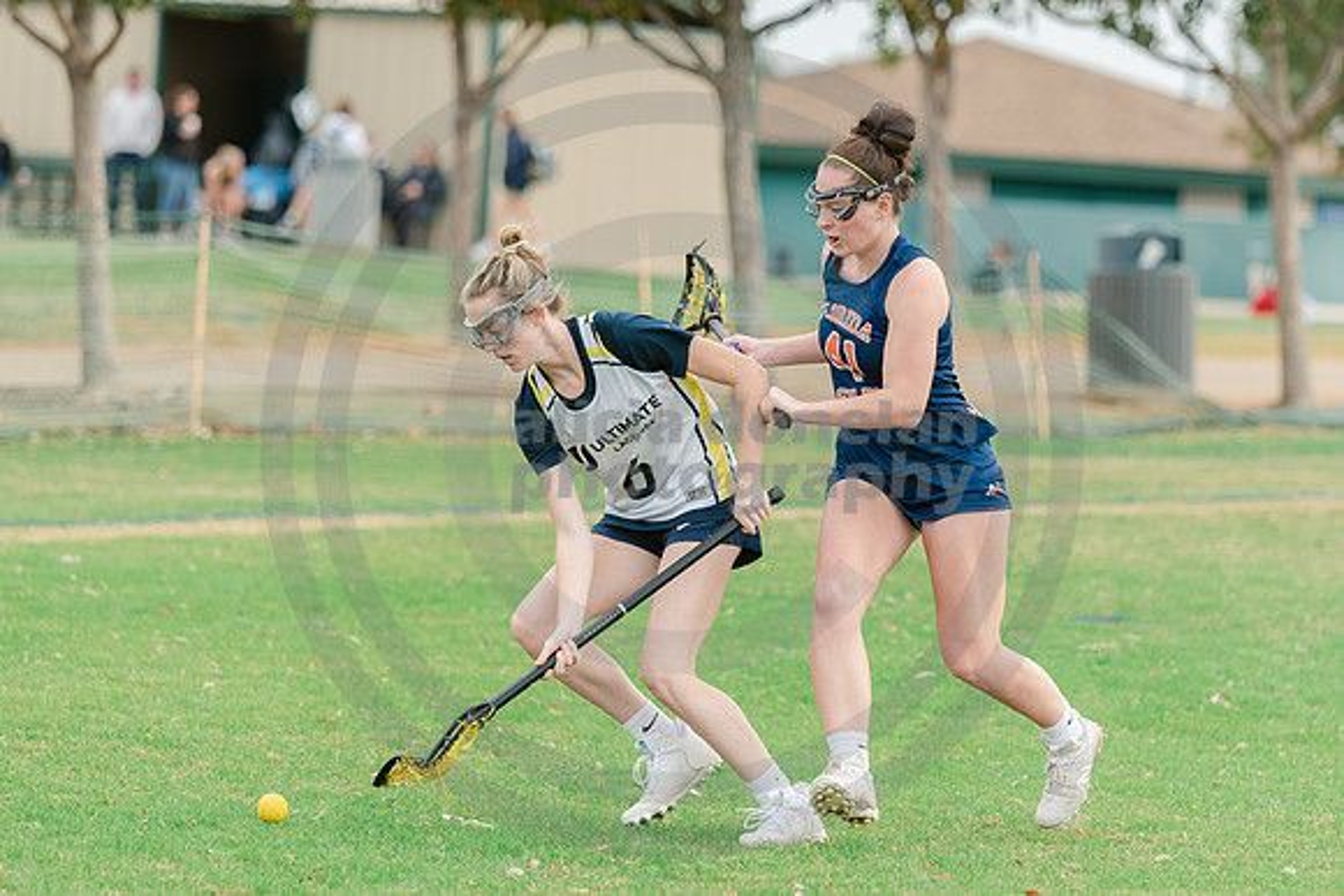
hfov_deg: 9.3
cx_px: 745
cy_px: 412
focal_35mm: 220
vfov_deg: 6.2
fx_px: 8223
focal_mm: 135
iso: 500
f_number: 2.8
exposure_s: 1/1250
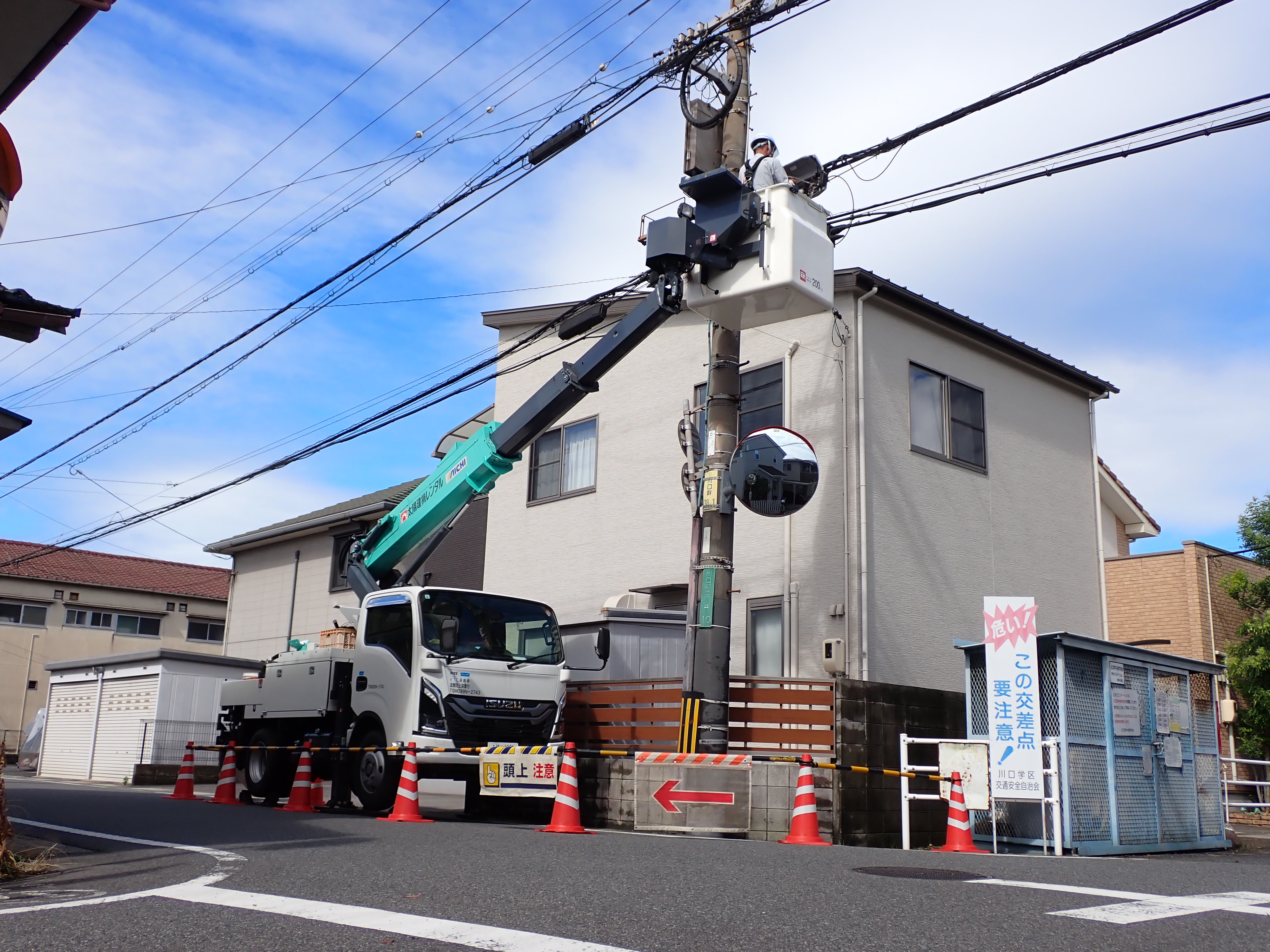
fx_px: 1174
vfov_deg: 44.2
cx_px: 635
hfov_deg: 56.8
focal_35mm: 32
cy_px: 476
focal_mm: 5.79
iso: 100
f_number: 9
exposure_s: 1/125
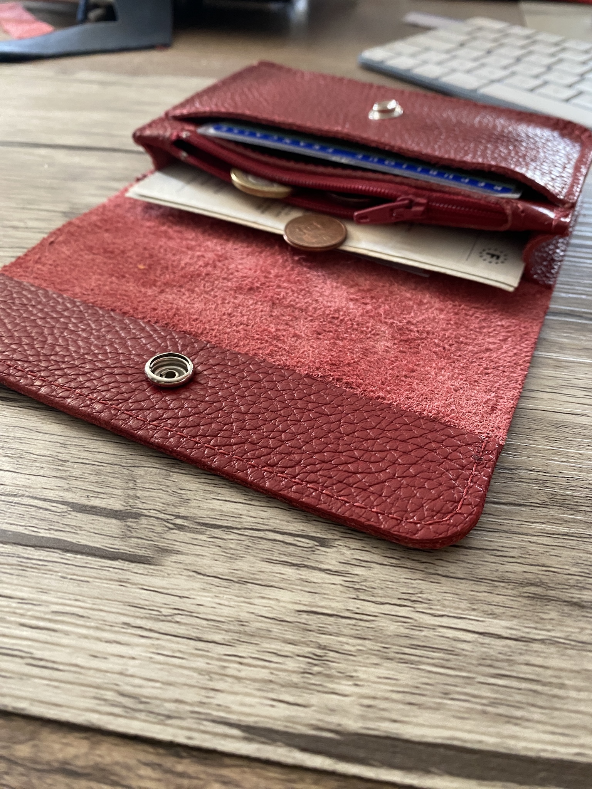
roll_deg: -2.1
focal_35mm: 25
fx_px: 570
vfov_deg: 69.4
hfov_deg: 54.9
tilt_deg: -41.5
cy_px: 394
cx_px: 296
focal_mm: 4.25
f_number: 1.8
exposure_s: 1/60
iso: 400
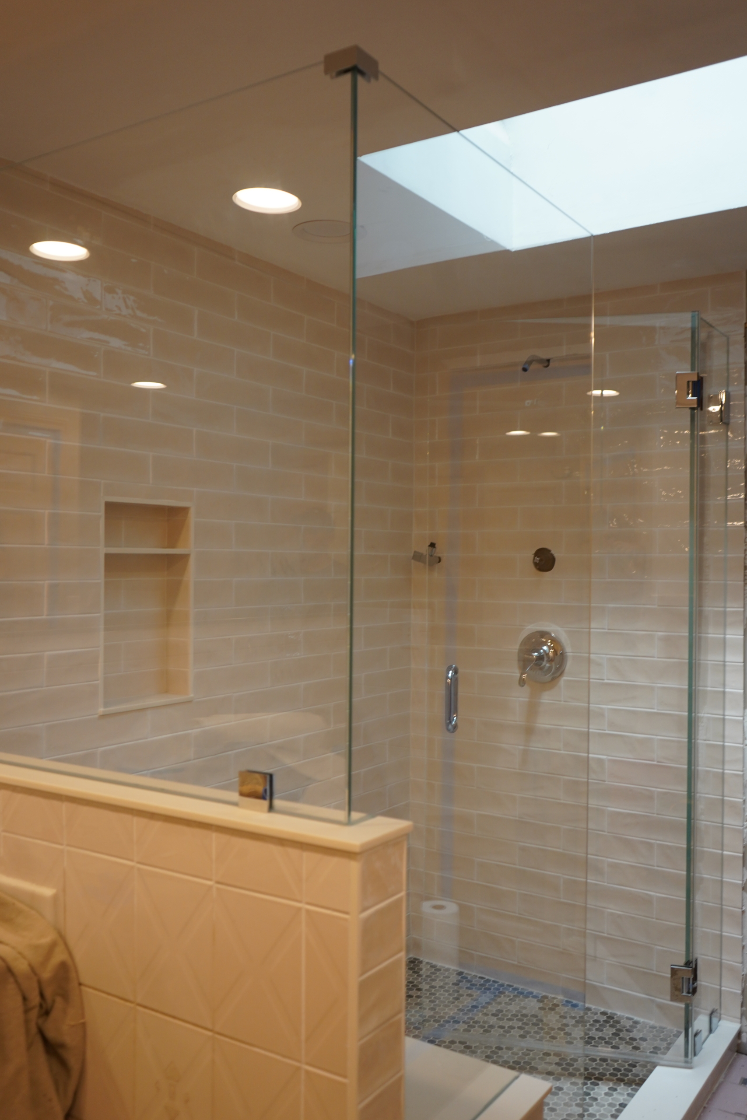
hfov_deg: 42.3
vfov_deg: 60.3
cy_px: 560
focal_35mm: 31
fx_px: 965
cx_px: 374
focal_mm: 31
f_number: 4
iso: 800
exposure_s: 1/160
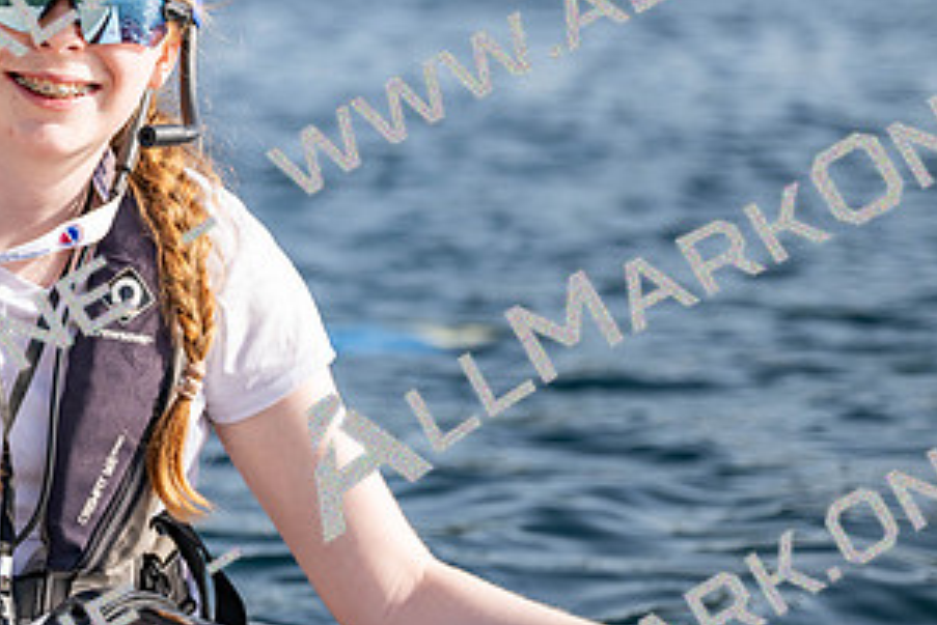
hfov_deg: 15.0
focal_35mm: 135
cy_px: 247
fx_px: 3515
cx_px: 40
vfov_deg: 10.2
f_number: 2.8
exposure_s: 1/1600
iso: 64
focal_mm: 70
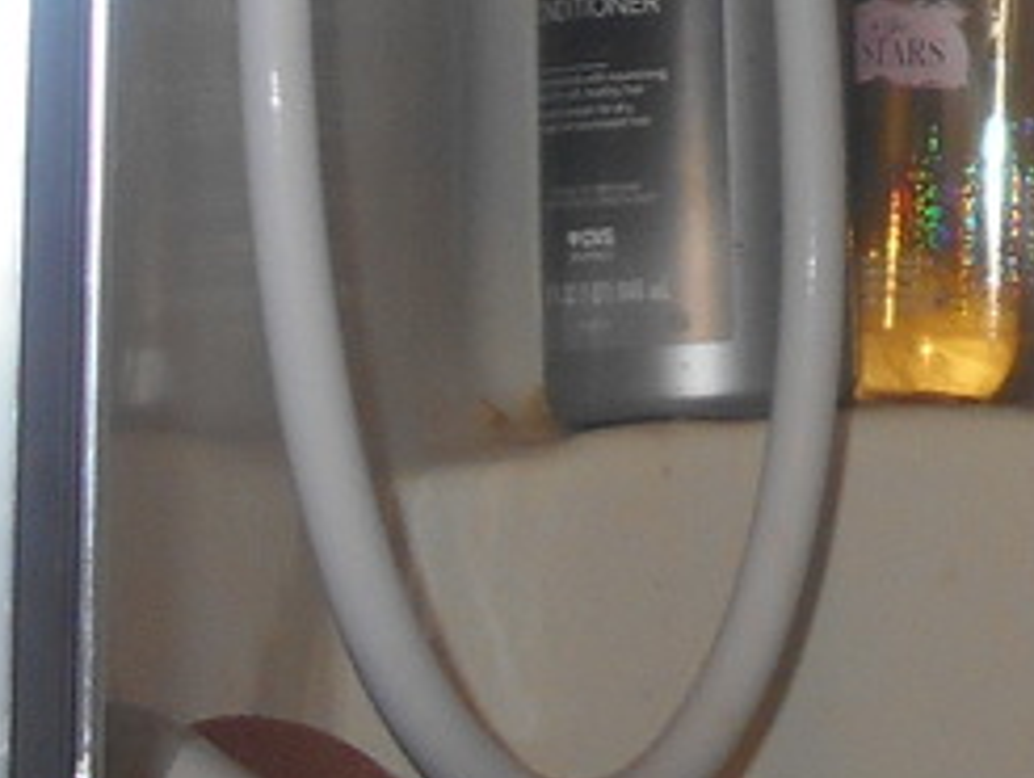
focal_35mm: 152
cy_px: -1064
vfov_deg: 8.9
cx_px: 1114
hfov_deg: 12.8
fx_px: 4545
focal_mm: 4.6
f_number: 3.2
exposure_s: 1/25
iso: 80
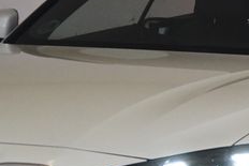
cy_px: 123
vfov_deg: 3.6
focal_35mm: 386
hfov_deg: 5.3
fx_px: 2671
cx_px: 206
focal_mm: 75
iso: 2800
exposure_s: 1/250
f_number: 4.2
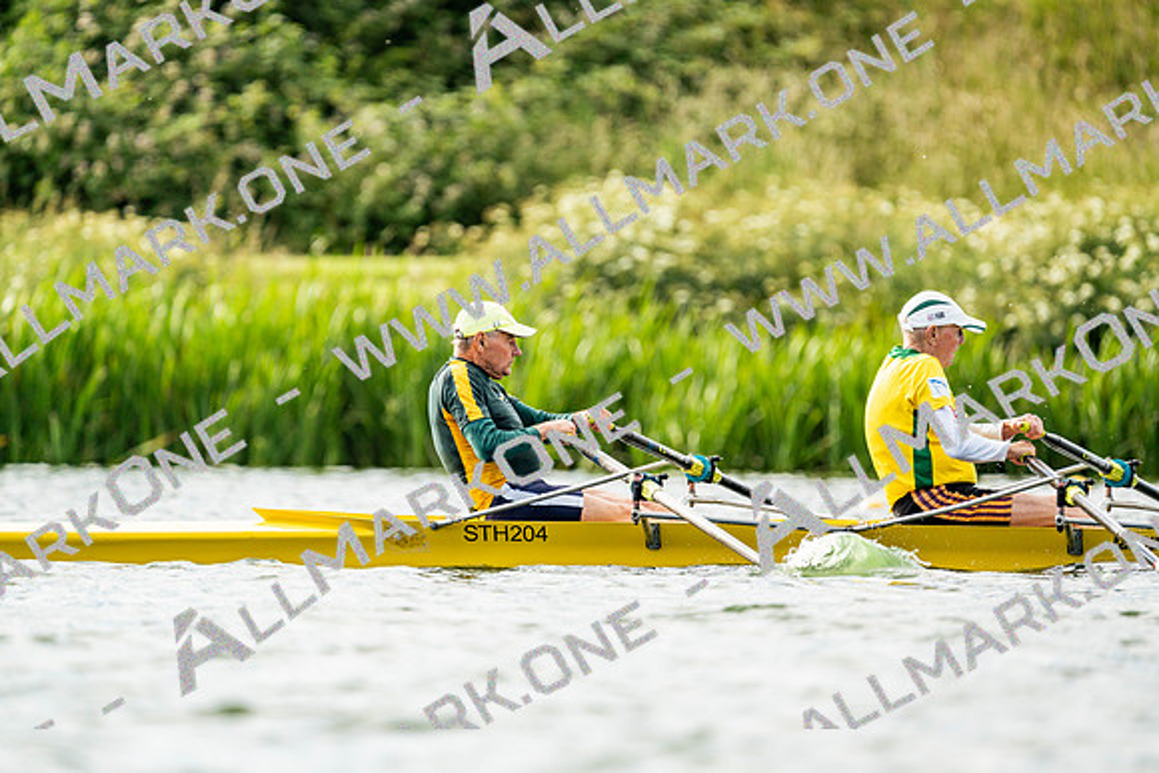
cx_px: 580
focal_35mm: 600
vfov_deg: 2.3
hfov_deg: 3.4
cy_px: 386
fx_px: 19320
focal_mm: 600
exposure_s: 1/2000
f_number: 6.3
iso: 500
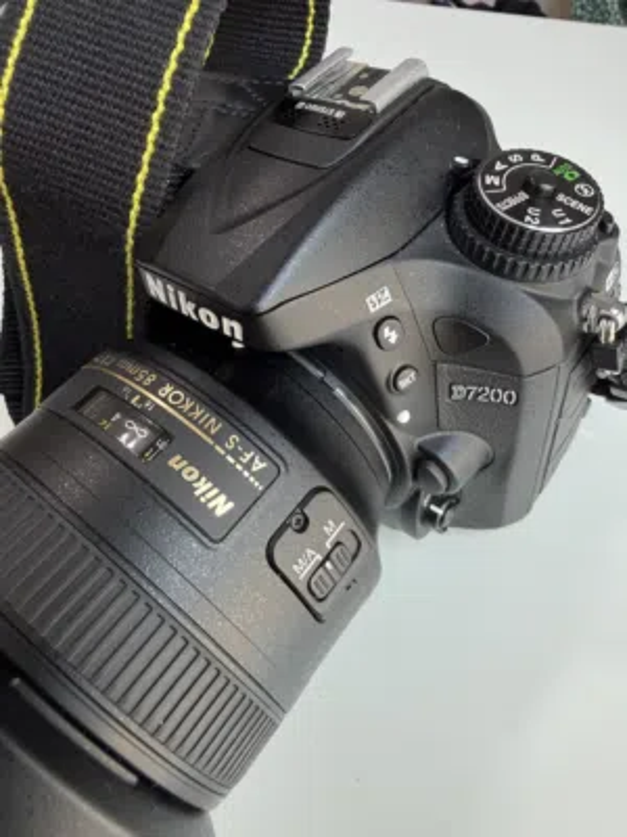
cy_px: 418
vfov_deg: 69.4
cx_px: 314
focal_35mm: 25
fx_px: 604
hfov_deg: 54.9
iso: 160
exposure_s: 1/99
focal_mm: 2.22
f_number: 2.2
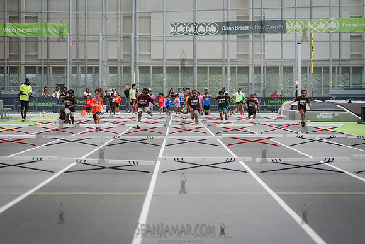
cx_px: 182
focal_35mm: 110
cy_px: 122
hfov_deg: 18.6
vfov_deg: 12.5
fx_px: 1115
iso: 6400
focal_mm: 105
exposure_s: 1/1600
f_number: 4
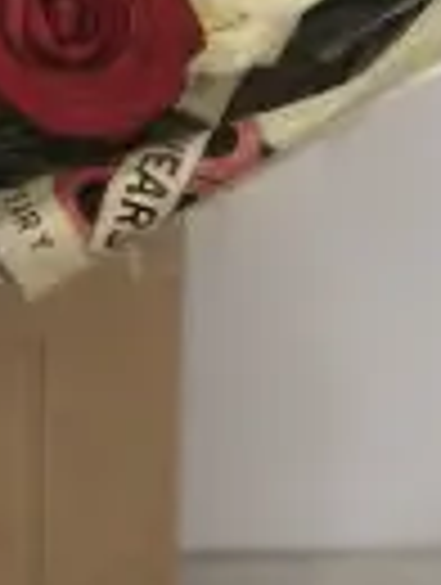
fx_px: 3251
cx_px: -216
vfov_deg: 10.2
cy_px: -58
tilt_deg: -20.8
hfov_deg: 7.6
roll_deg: +1.7
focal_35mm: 192
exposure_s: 1/50
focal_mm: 6
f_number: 2.4
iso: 20
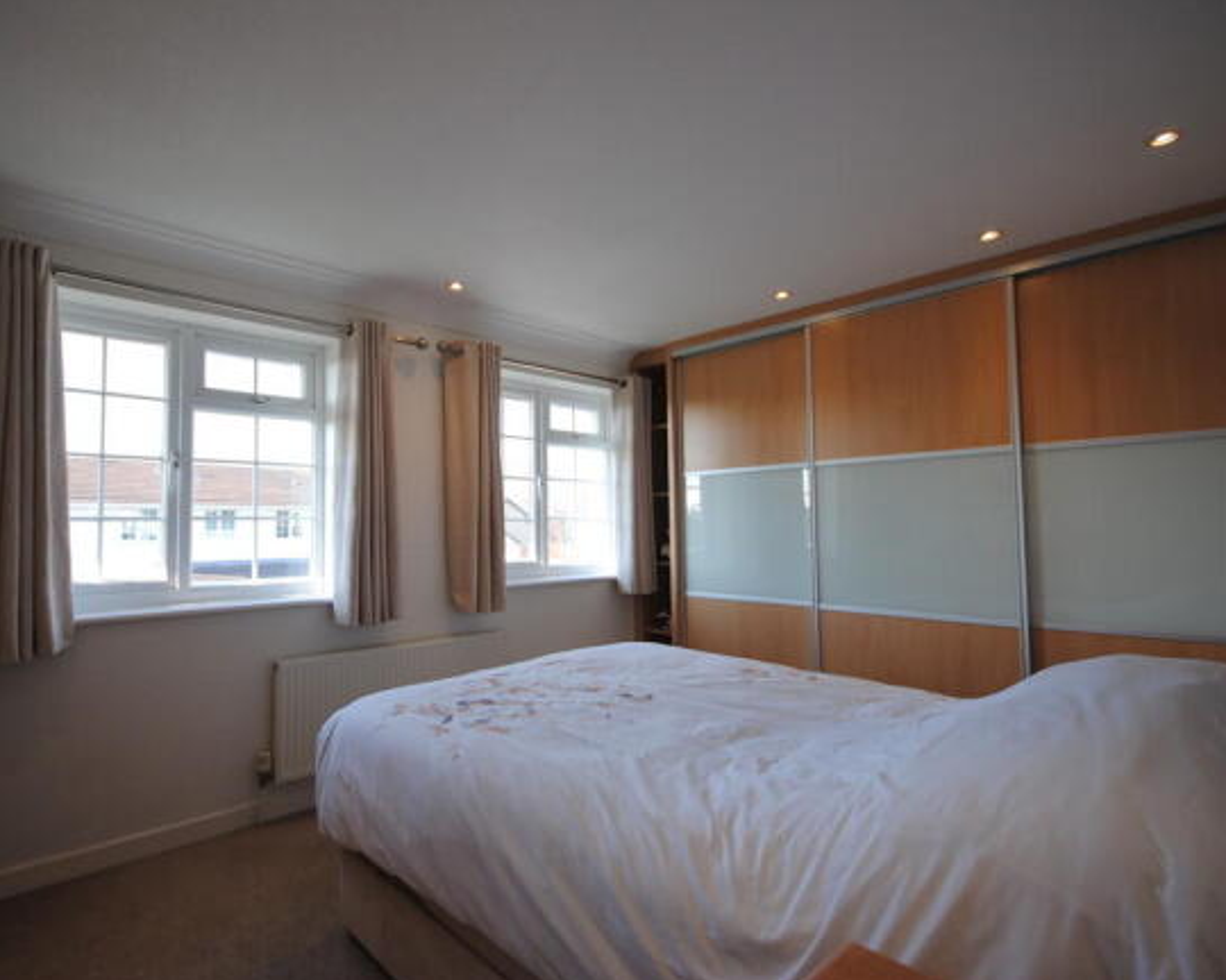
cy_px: 491
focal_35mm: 17
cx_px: 519
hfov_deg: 89.0
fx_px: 617
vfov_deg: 77.0
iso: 200
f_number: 5
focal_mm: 10
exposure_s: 1/80
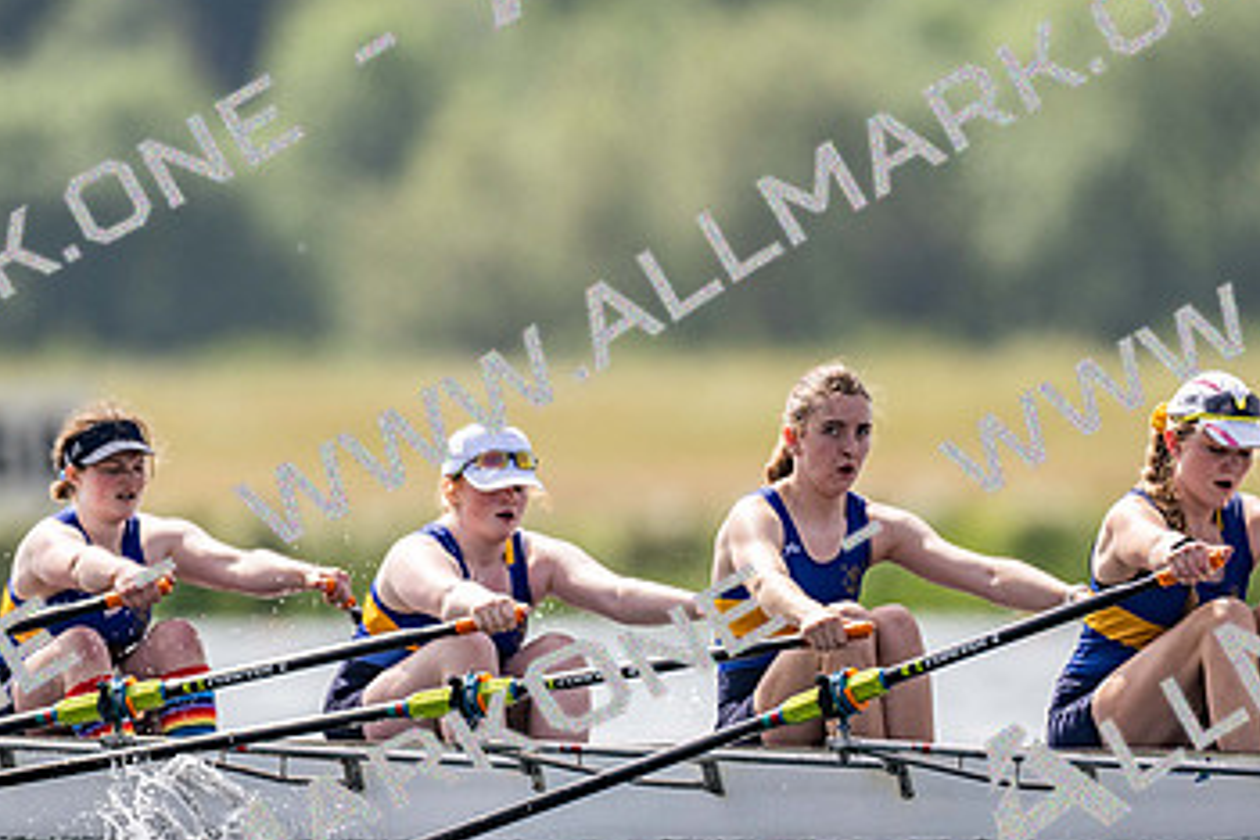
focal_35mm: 992
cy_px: 555
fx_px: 34717
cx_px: 678
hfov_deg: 2.1
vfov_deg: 1.4
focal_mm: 600
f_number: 4
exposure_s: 1/2500
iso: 180
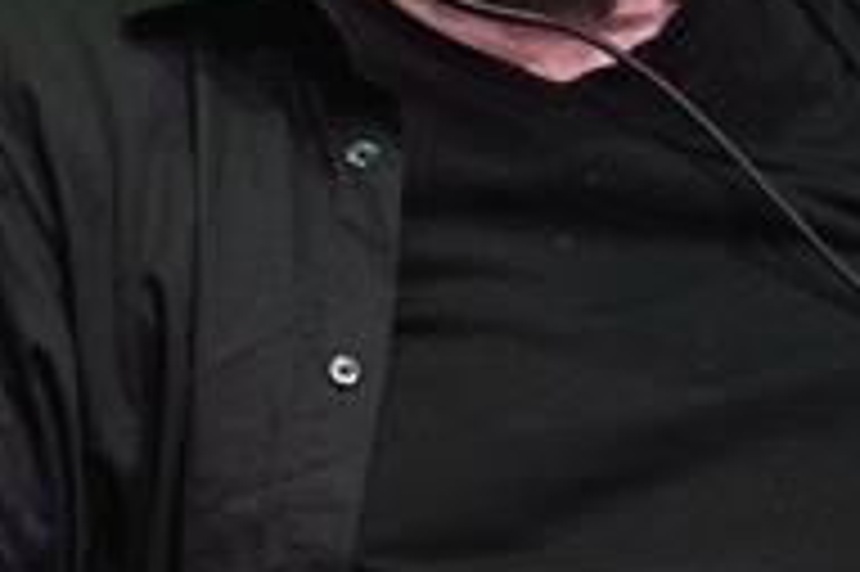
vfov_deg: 1.2
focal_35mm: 1129
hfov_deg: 1.8
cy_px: 331
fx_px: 26947
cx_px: 797
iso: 6400
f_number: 2.8
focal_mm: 300
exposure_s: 1/1000
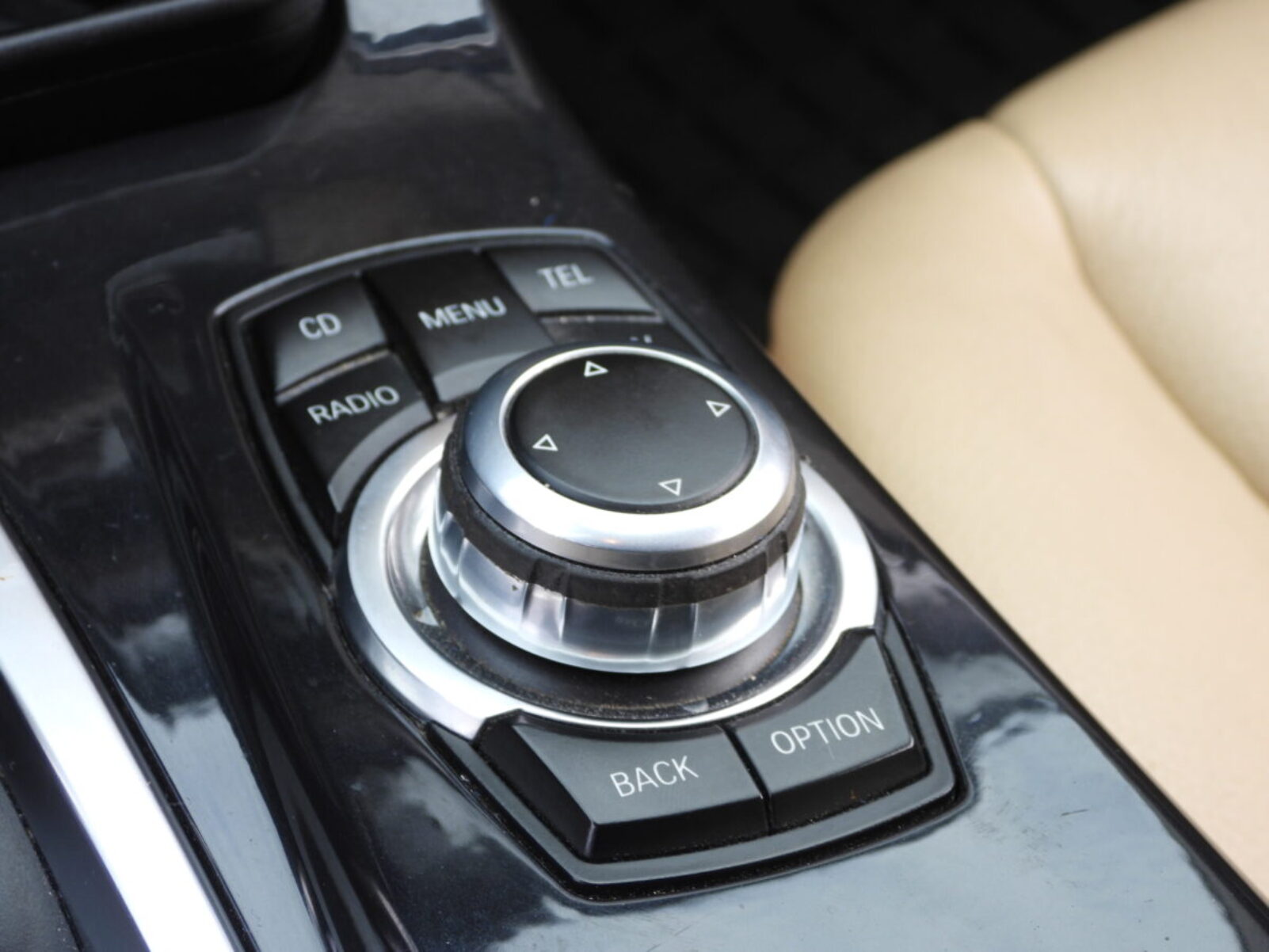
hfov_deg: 18.7
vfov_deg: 14.1
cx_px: 634
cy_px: 476
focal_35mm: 105
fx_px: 3850
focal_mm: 18.9
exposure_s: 1/60
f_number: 4
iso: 100
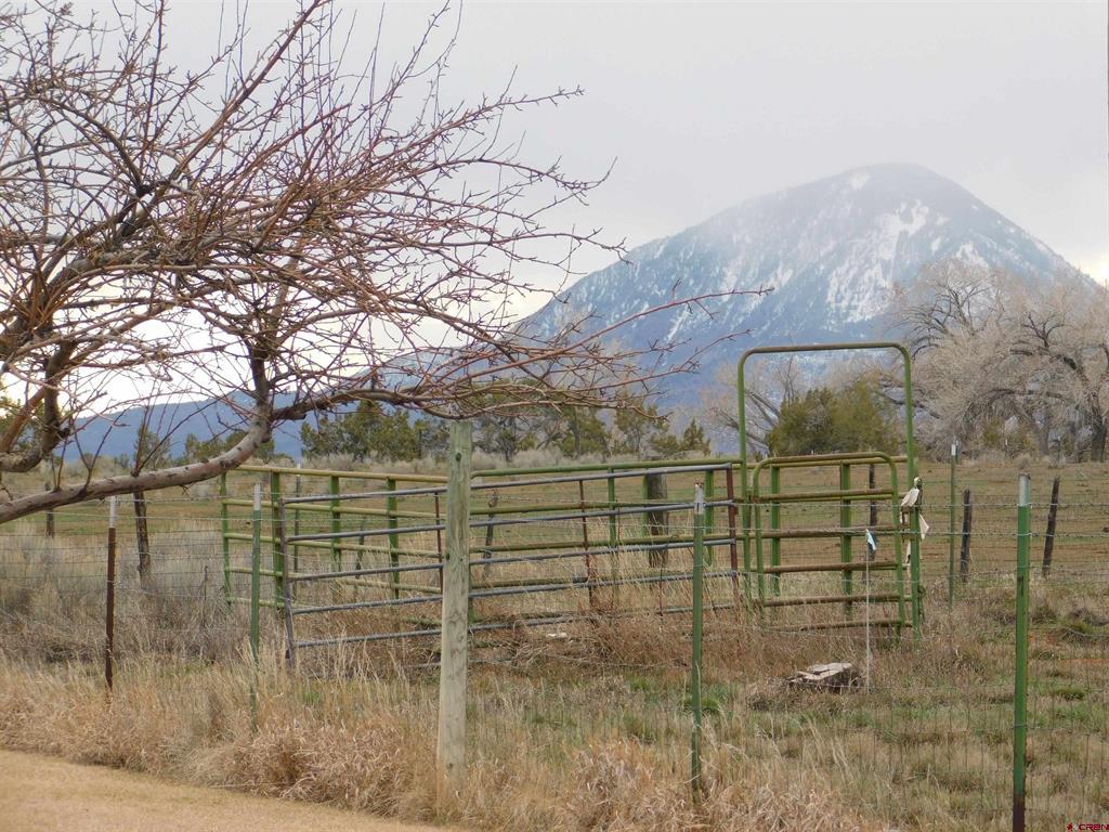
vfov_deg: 7.4
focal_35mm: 202
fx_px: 6472
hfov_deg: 9.8
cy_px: 416
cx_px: 554
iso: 125
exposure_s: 1/200
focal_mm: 35.9
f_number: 5.4
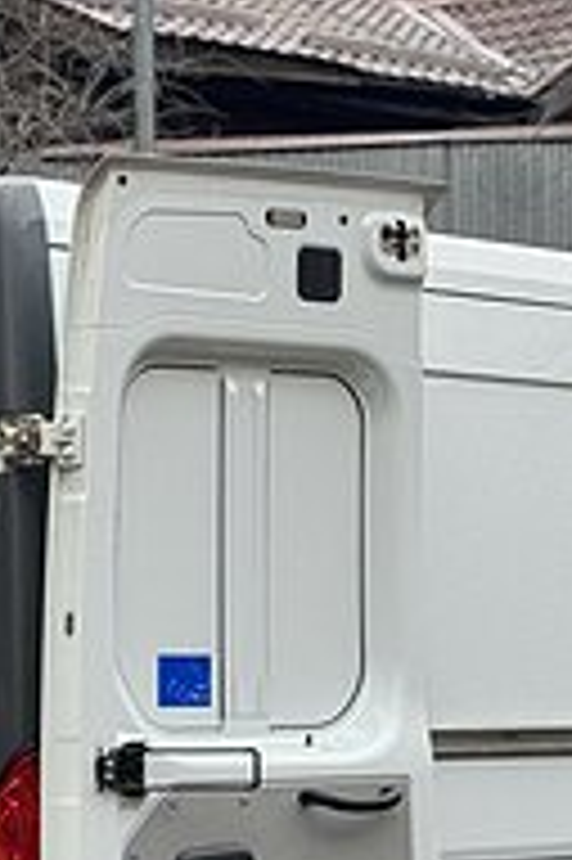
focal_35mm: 143
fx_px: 3414
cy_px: 770
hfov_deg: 9.6
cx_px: 347
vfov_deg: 14.2
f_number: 1.78
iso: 64
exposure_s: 1/345
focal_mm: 6.76
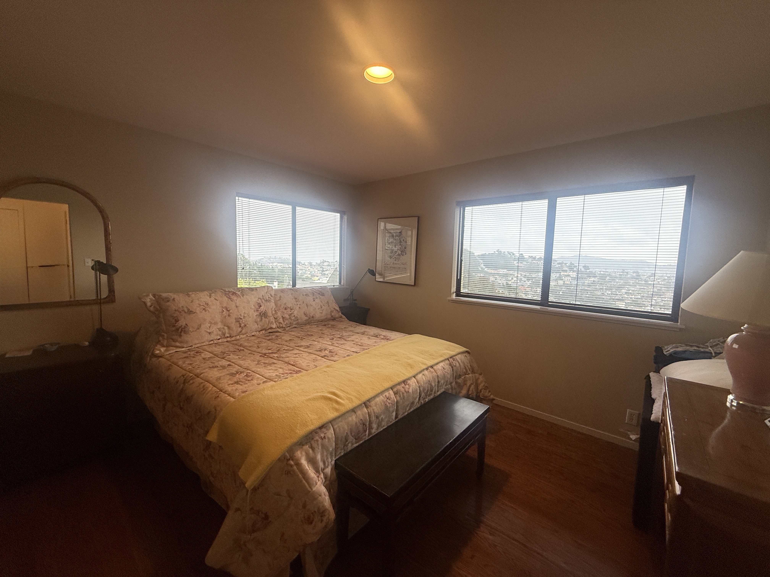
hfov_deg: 102.1
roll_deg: -1.4
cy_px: 288
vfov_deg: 85.7
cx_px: 385
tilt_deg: -5.4
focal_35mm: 14
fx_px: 311
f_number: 2.2
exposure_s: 1/120
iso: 125
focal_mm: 2.22
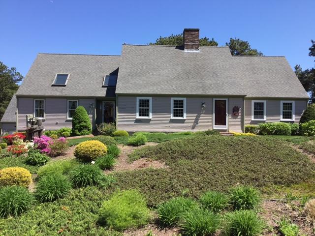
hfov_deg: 58.4
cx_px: 158
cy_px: 118
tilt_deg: +0.0
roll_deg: +1.1
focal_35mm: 31
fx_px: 282
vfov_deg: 45.4
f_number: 2.4
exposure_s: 1/815
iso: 25
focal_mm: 3.3
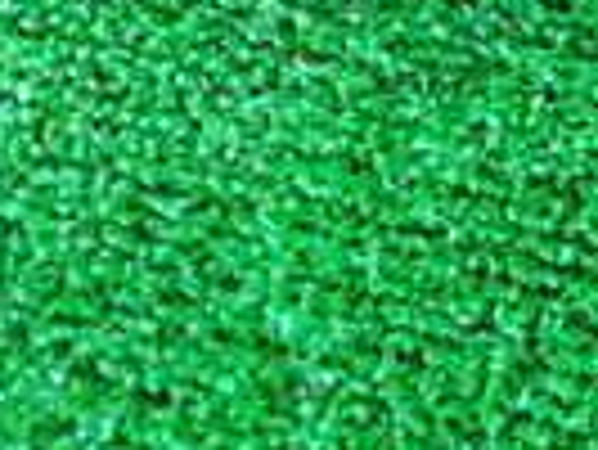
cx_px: 1187
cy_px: -243
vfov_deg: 10.6
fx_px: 2334
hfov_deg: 12.8
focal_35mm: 135
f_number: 2.3
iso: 250
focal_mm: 5.4
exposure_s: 1/30
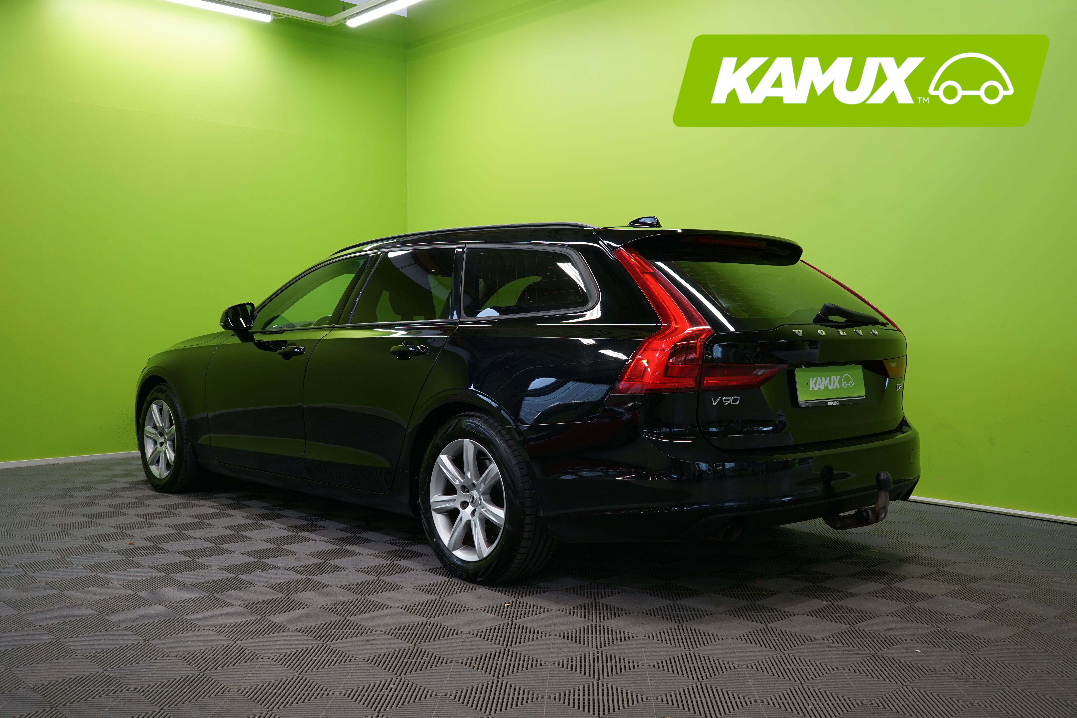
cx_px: 538
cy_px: 359
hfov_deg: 55.8
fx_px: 1017
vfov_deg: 38.9
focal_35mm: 34
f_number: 5.6
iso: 400
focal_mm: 34
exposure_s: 1/25
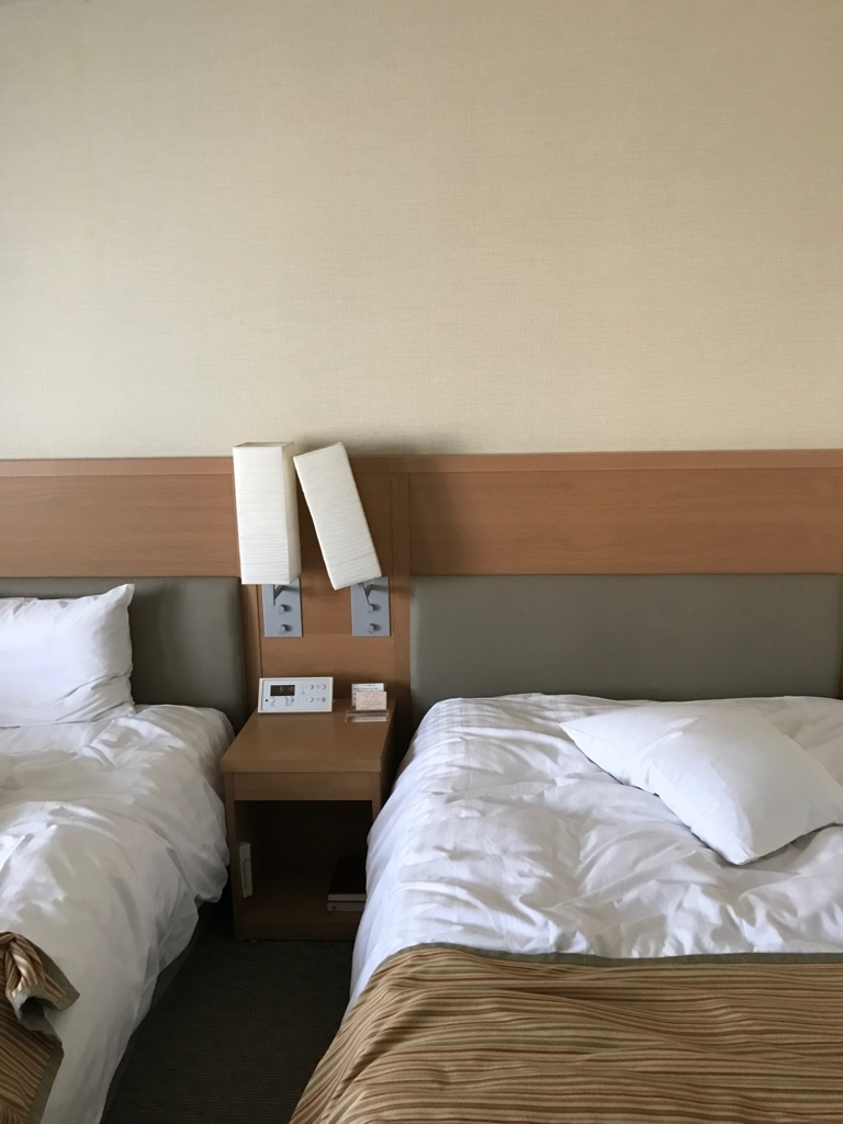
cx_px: 422
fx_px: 909
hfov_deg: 49.7
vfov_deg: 63.4
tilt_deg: -12.7
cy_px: 562
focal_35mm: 28
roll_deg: +0.7
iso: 50
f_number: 1.8
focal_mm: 3.99
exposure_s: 1/15
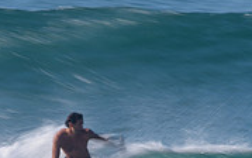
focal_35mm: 1653
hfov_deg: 1.3
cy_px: 187
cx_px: 100
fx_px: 11356
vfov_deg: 0.8
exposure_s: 1/13
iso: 31
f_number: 14
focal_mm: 500
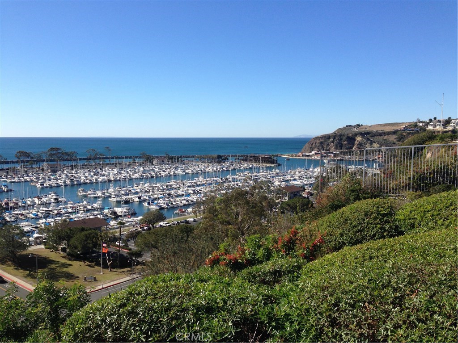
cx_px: 229
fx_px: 437
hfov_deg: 55.4
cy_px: 172
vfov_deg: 42.9
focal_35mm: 33
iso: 50
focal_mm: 4.12
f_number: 2.4
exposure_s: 1/1595
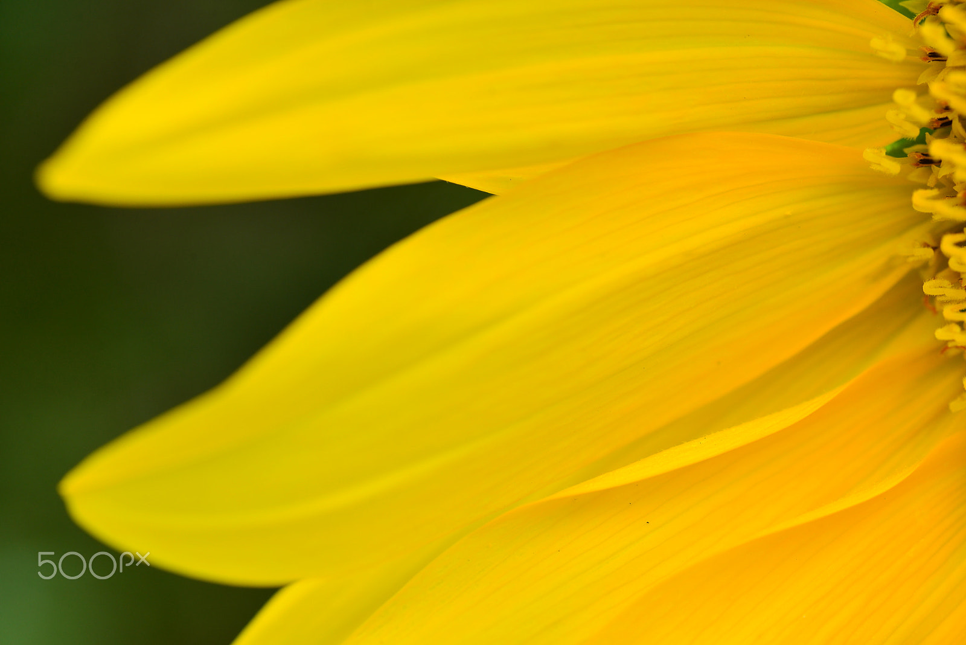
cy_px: 322
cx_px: 483
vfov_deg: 15.2
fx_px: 2416
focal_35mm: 90
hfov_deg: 22.6
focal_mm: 90
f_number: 11
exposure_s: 1/250
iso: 200
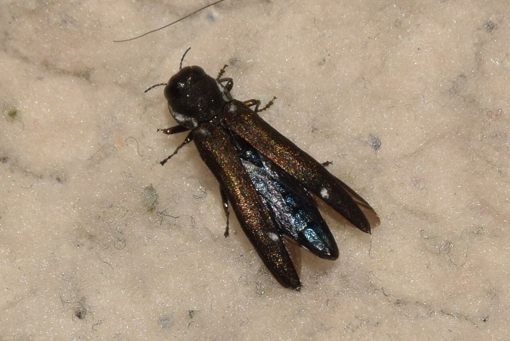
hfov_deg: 9.8
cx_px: 255
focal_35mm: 210
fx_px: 2978
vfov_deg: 6.6
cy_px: 170
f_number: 14
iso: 400
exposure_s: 1/200
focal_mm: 140
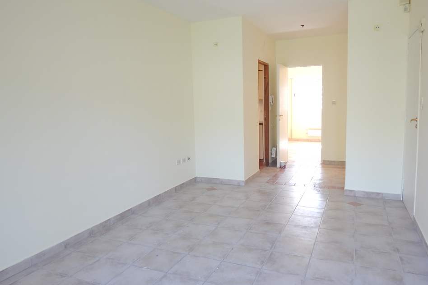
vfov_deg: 47.9
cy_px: 137
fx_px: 321
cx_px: 208
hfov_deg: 67.4
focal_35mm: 27
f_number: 3.1
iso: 125
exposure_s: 1/30
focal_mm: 4.5
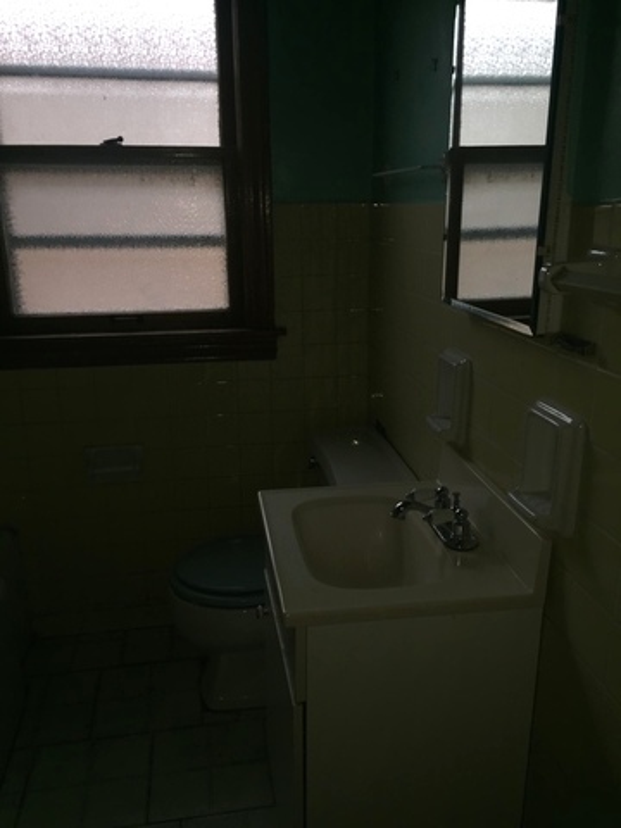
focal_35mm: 29
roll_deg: +0.6
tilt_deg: -16.1
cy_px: 414
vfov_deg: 61.7
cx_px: 310
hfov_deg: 48.2
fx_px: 694
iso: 32
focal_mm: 4.15
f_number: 2.2
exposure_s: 1/135
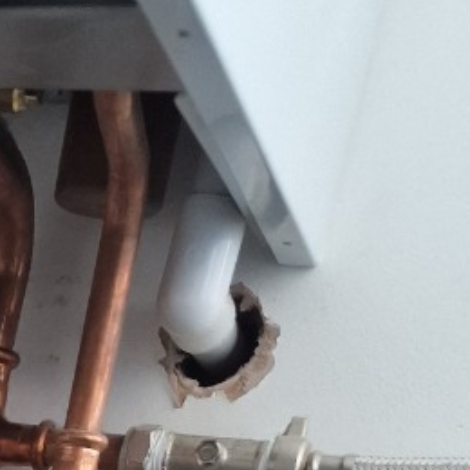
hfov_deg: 16.8
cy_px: 1058
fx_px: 1444
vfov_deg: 14.1
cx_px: -239
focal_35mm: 94
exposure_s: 1/33
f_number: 1.8
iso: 640
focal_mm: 6.4
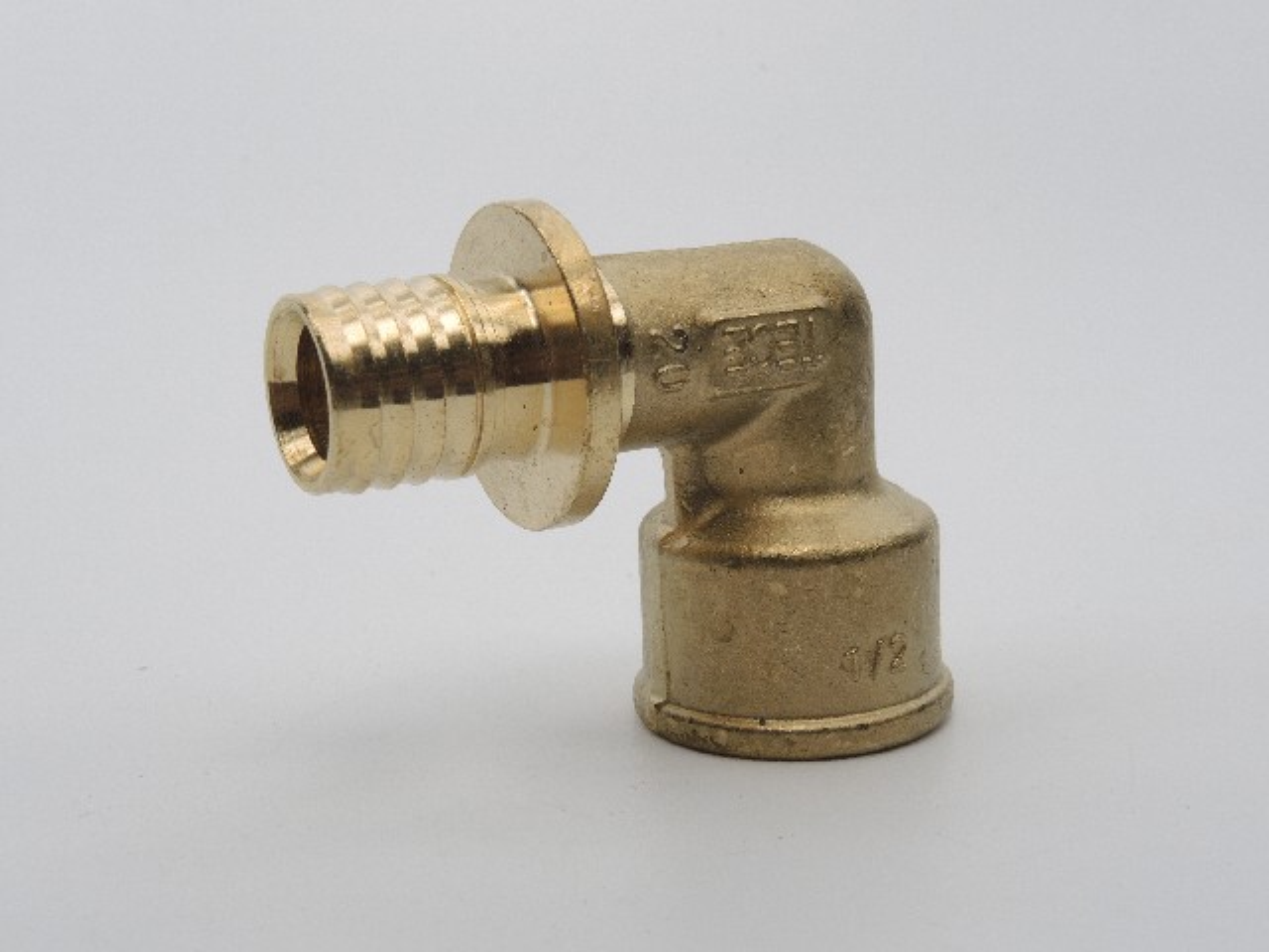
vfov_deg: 29.1
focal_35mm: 50
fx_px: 1833
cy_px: 476
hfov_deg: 38.2
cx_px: 634
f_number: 7.1
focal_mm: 11
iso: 100
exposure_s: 1/160
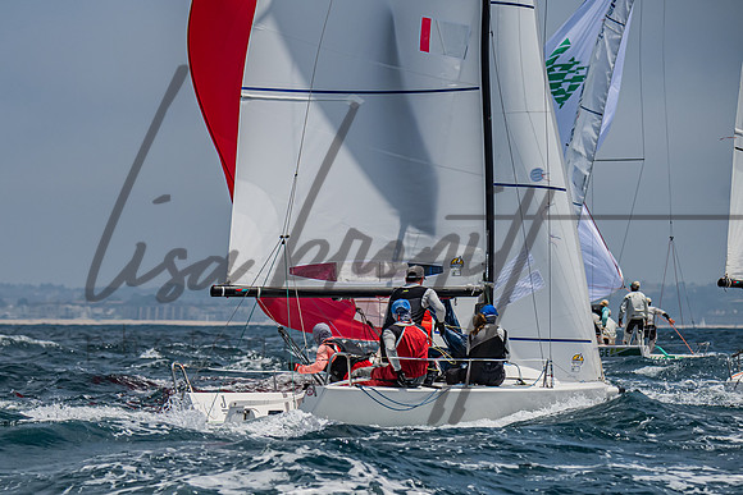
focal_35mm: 275
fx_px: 5684
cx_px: 187
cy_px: 339
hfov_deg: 7.5
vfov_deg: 5.0
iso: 400
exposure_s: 1/4000
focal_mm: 180
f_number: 6.3
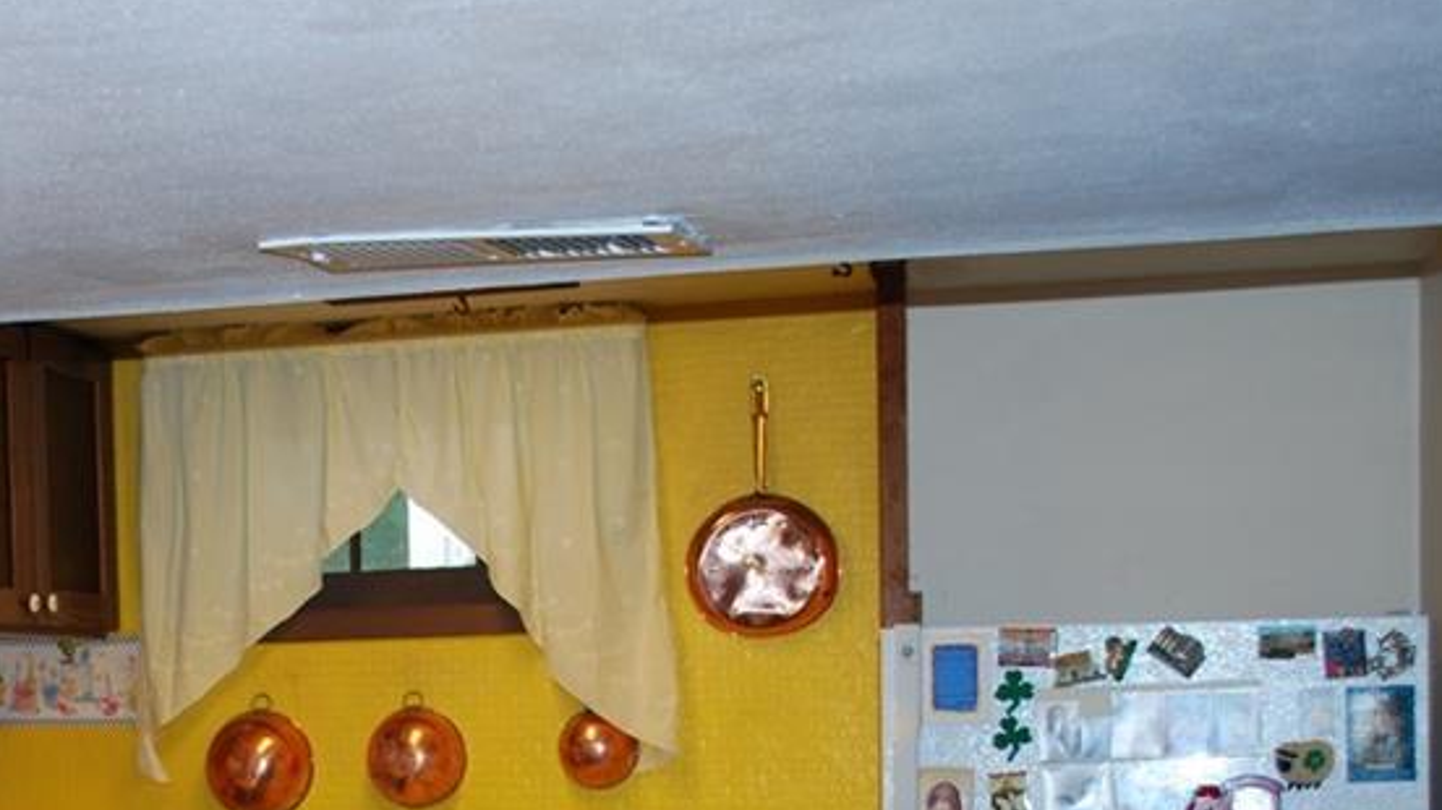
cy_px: 836
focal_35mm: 70
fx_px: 2675
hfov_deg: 29.3
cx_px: 225
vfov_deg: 16.8
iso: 200
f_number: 4.2
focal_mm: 24
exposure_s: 1/60
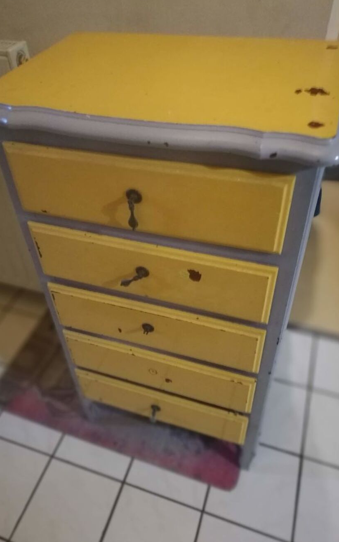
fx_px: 429
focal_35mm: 29
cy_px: 268
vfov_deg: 64.6
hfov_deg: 43.1
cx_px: 152
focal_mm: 4.5
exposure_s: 1/16.7
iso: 800
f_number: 4
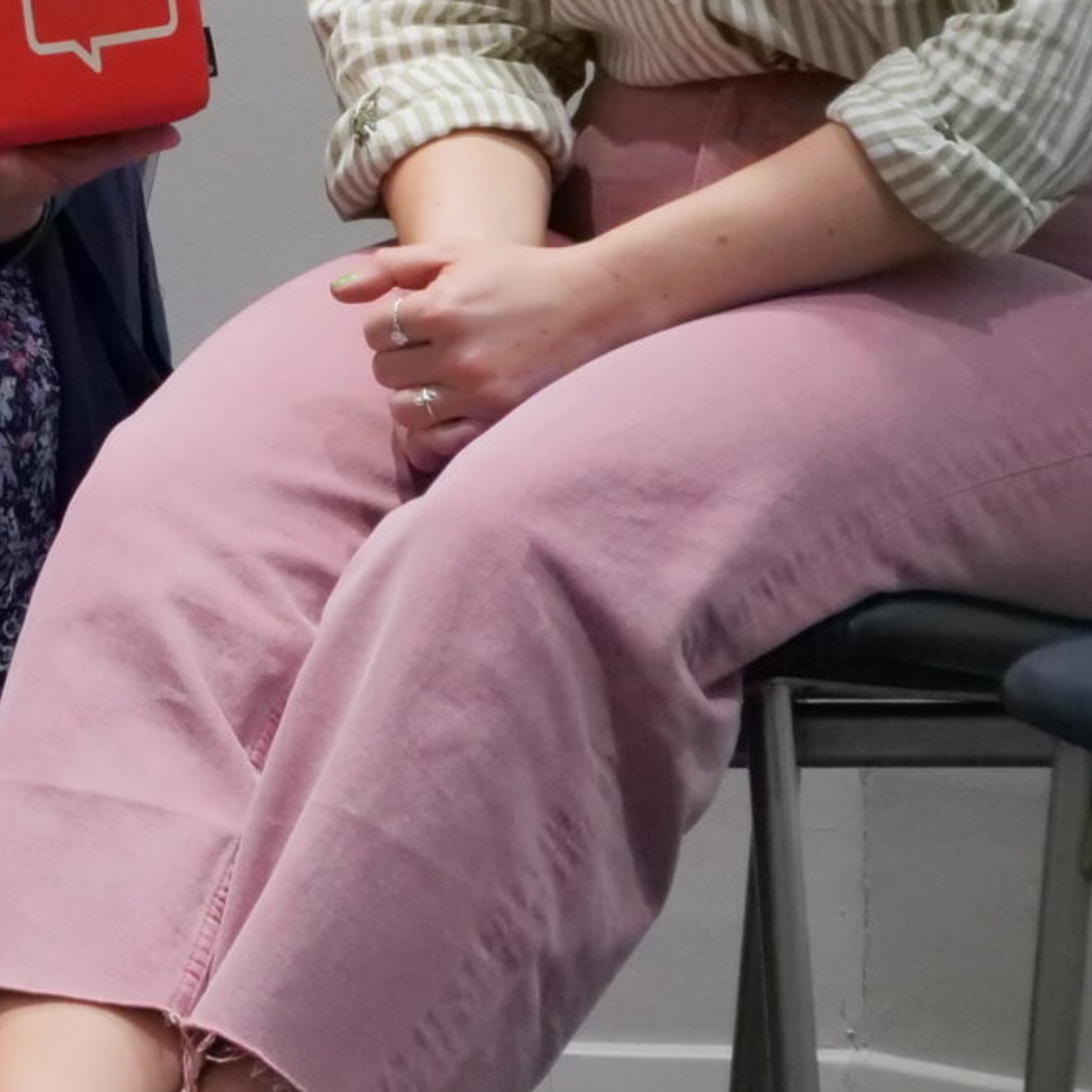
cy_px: -342
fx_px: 14811
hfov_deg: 4.2
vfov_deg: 4.2
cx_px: -1030
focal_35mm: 415
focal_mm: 60
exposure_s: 1/125
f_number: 5.6
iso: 2500
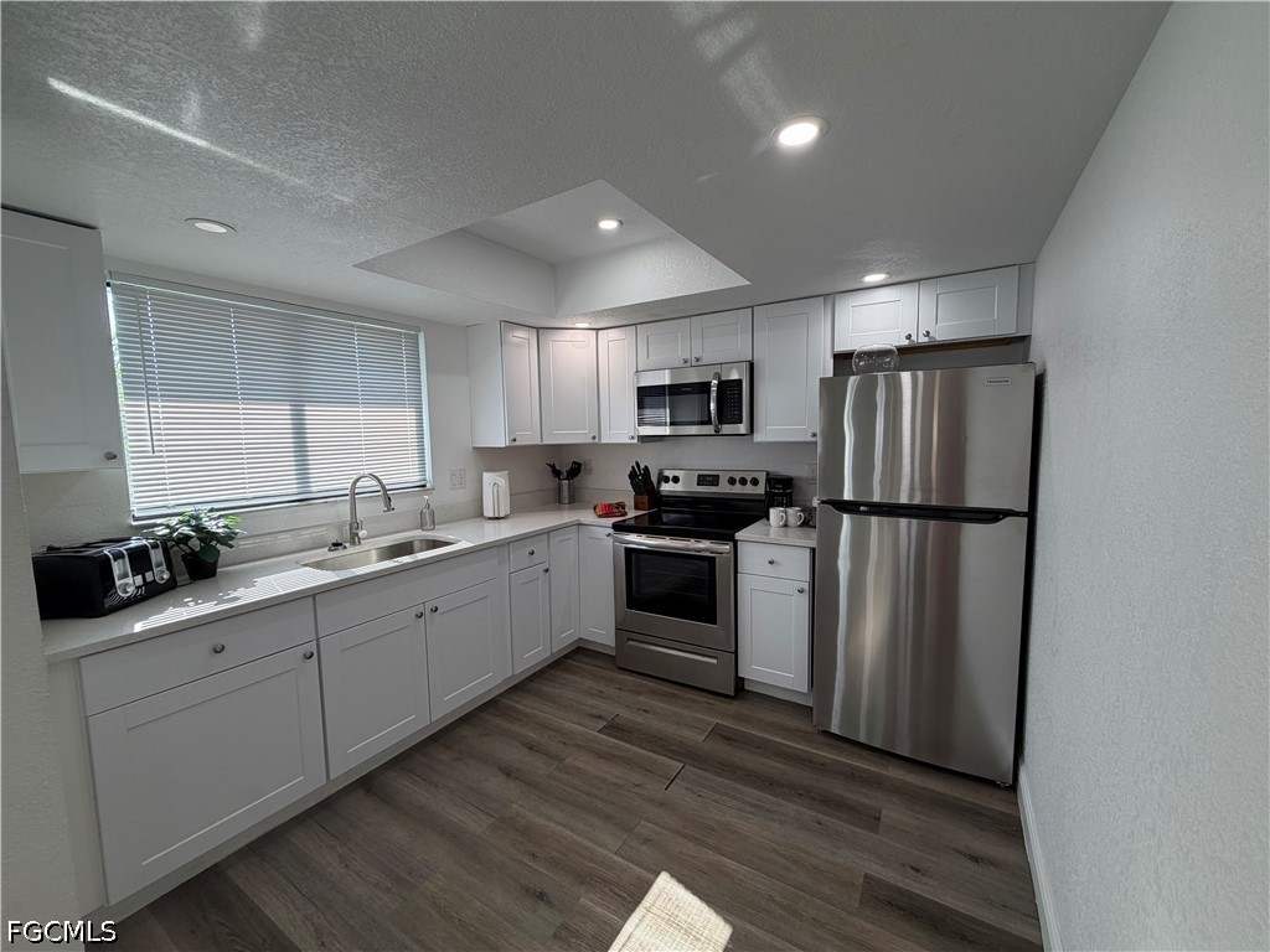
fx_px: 514
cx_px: 635
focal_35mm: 14
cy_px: 476
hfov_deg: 102.1
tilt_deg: -5.8
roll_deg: +1.0
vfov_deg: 85.7
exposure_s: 1/120
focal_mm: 2.22
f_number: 2.2
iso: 80
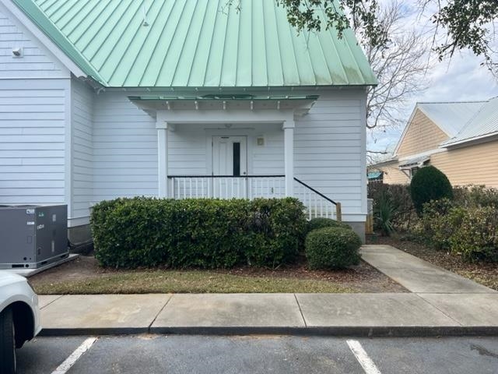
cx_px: 249
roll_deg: +0.4
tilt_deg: +1.8
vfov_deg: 53.1
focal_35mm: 26
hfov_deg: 67.3
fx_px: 374
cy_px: 187
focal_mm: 5.7
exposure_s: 1/1972
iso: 50
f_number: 1.5
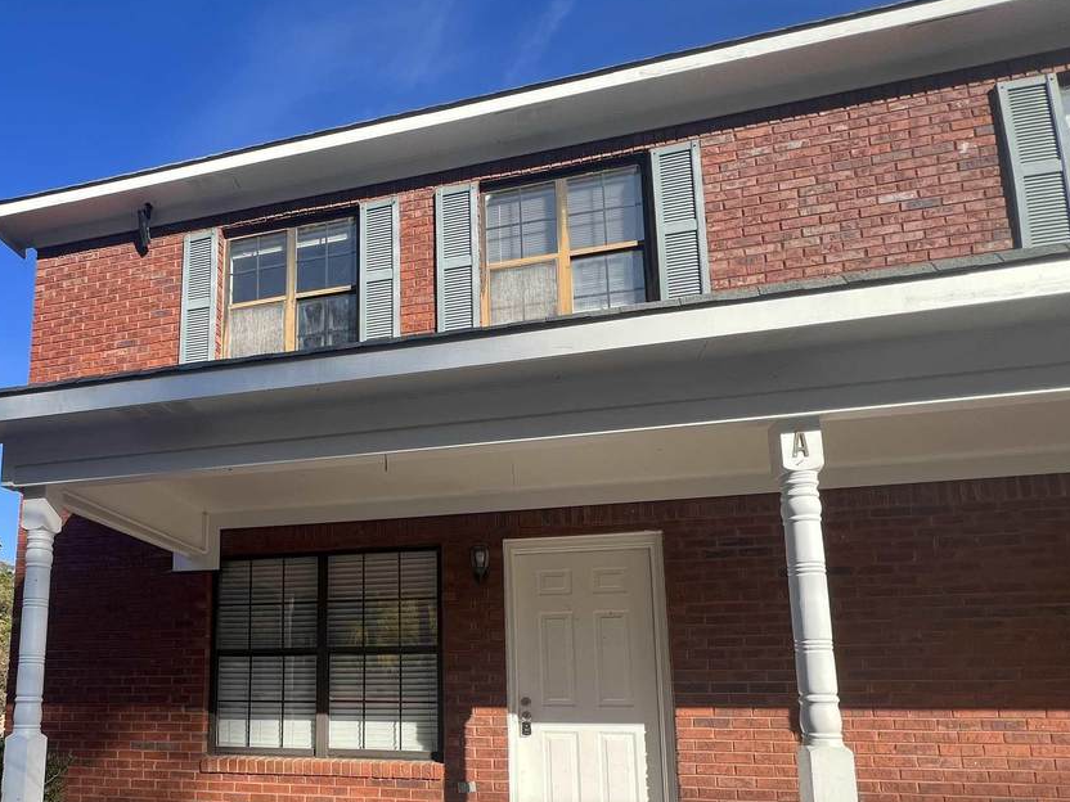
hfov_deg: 79.1
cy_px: 608
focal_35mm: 20
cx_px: 356
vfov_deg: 62.0
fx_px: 618
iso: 32
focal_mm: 1.57
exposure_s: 1/694
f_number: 1.8
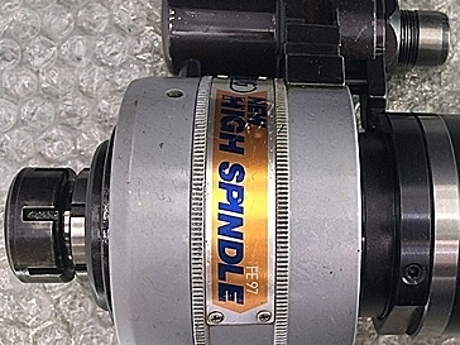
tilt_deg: -82.0
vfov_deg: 28.5
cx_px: 383
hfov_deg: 36.0
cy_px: 207
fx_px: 678
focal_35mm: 51
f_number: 2.2
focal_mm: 4.15
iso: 50
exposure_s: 1/33
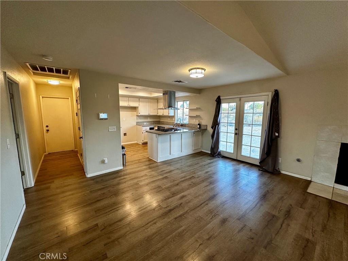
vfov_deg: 85.7
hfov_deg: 102.1
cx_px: 174
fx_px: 141
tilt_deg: -6.9
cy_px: 130
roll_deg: -0.4
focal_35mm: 14
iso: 200
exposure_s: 1/120
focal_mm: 2.22
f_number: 2.2
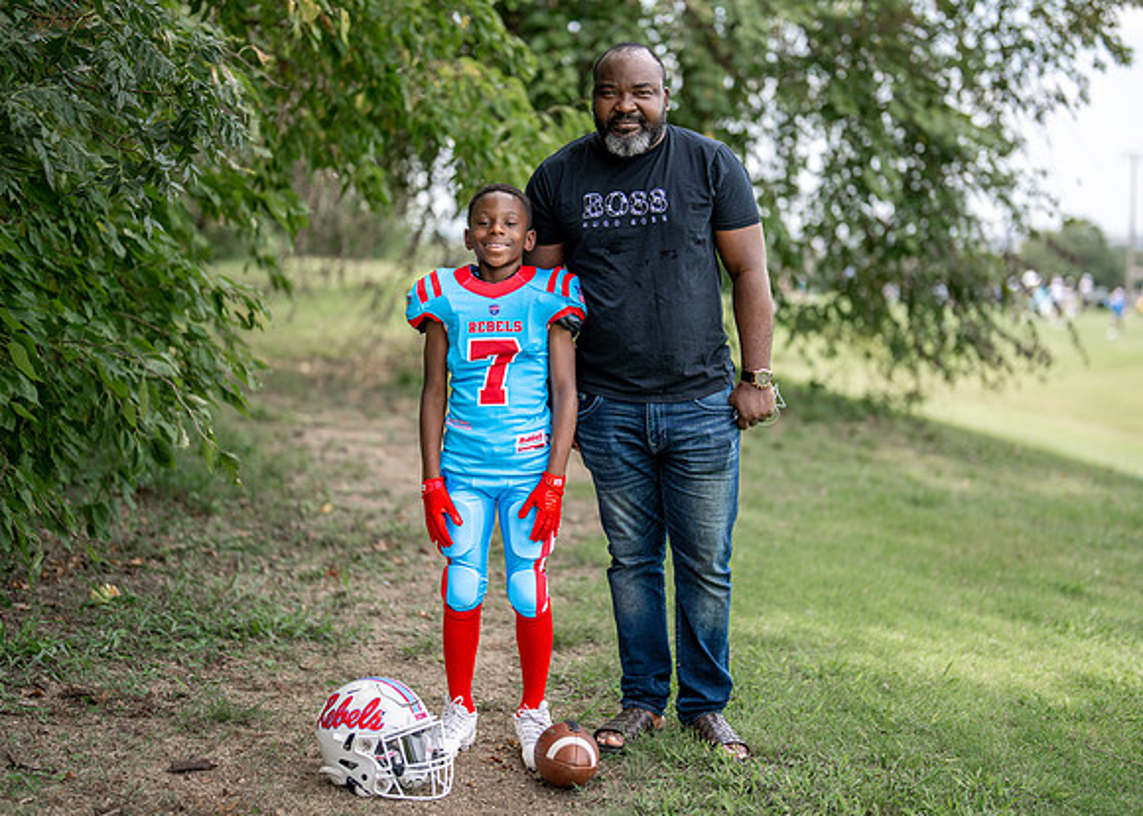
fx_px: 1949
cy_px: 376
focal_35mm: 60
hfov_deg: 32.7
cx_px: 614
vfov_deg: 23.6
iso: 100
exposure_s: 1/2000
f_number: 1.2
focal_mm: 50
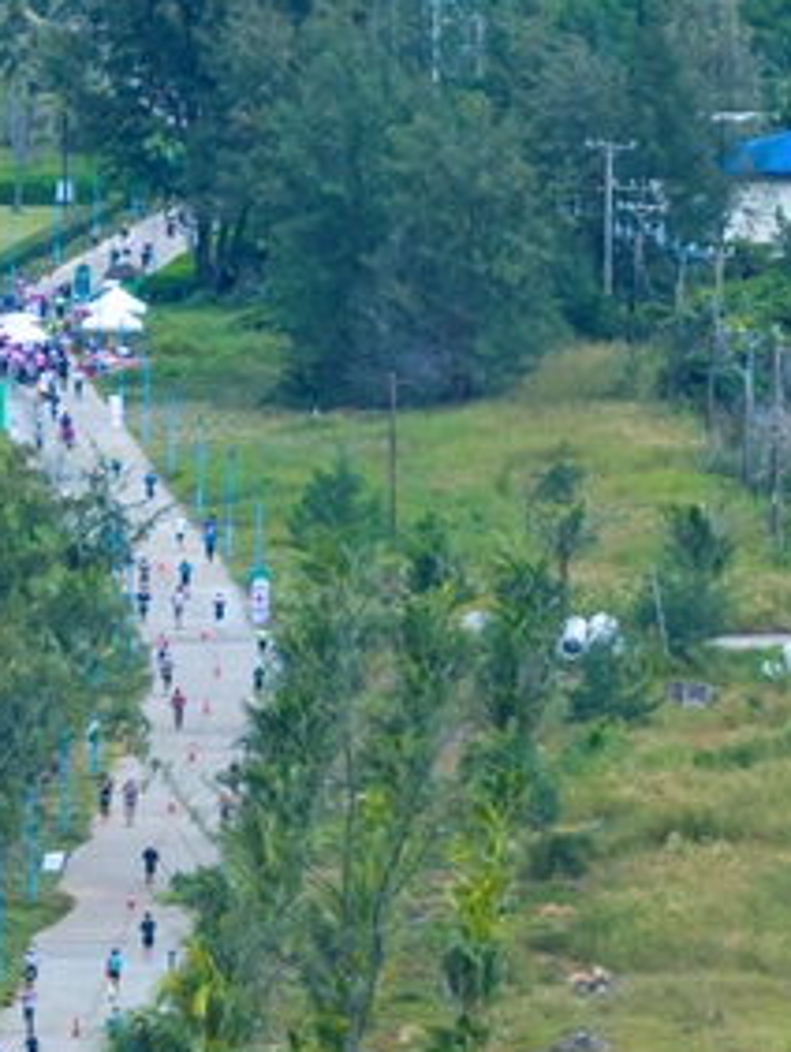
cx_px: 97
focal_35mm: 602
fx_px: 18314
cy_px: 653
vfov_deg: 3.3
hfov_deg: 2.5
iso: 100
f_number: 3.4
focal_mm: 30.71
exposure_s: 1/500
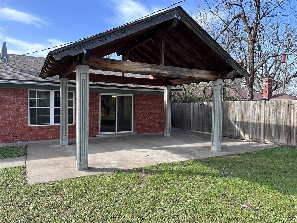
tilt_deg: -1.5
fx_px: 206
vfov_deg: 56.8
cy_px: 112
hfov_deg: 71.6
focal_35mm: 24
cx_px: 148
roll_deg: -0.9
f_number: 1.78
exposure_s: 1/1029
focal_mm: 6.86
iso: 80
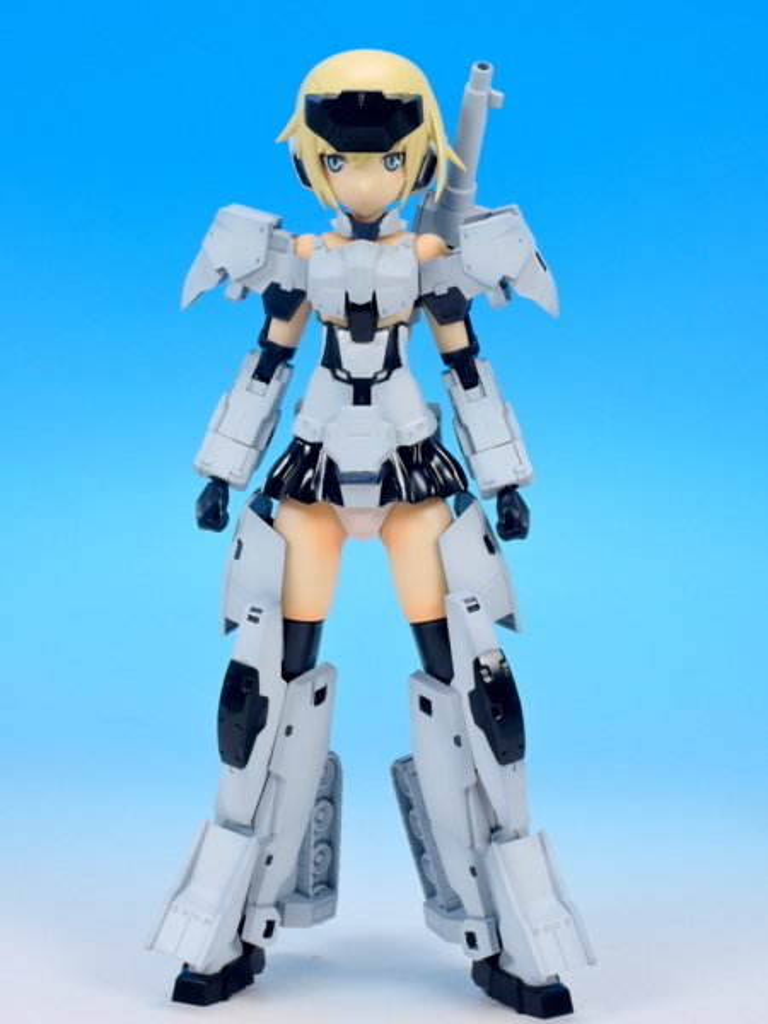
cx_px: 384
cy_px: 512
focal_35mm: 67
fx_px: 1982
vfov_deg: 29.0
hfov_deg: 21.9
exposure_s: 1
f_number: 8
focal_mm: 14.3
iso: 80
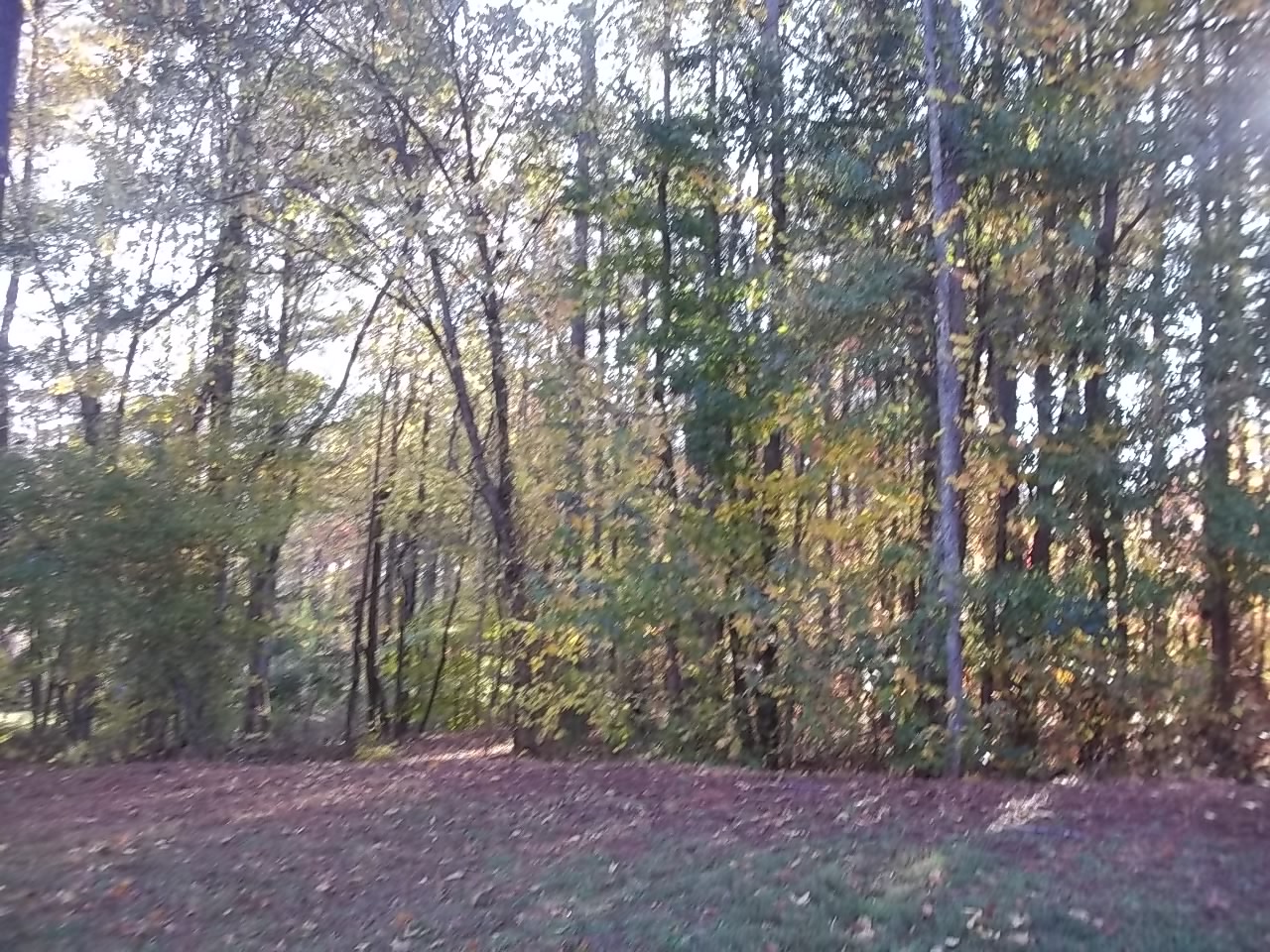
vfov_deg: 44.2
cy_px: 476
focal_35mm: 32
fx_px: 1174
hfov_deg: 56.8
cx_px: 635
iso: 80
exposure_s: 1/60
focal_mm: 5.7
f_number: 2.9
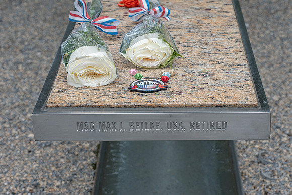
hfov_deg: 19.6
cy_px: 123
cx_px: 147
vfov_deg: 13.2
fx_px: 843
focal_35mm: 104
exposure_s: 1/320
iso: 450
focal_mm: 82
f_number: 9
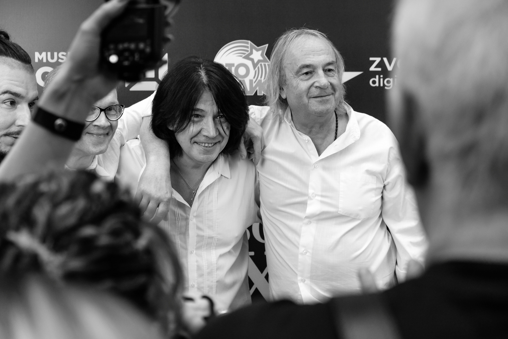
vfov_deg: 20.3
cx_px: 254
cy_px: 170
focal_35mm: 67
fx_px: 945
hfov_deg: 30.1
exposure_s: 1/160
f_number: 4
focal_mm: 44.4
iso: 1250
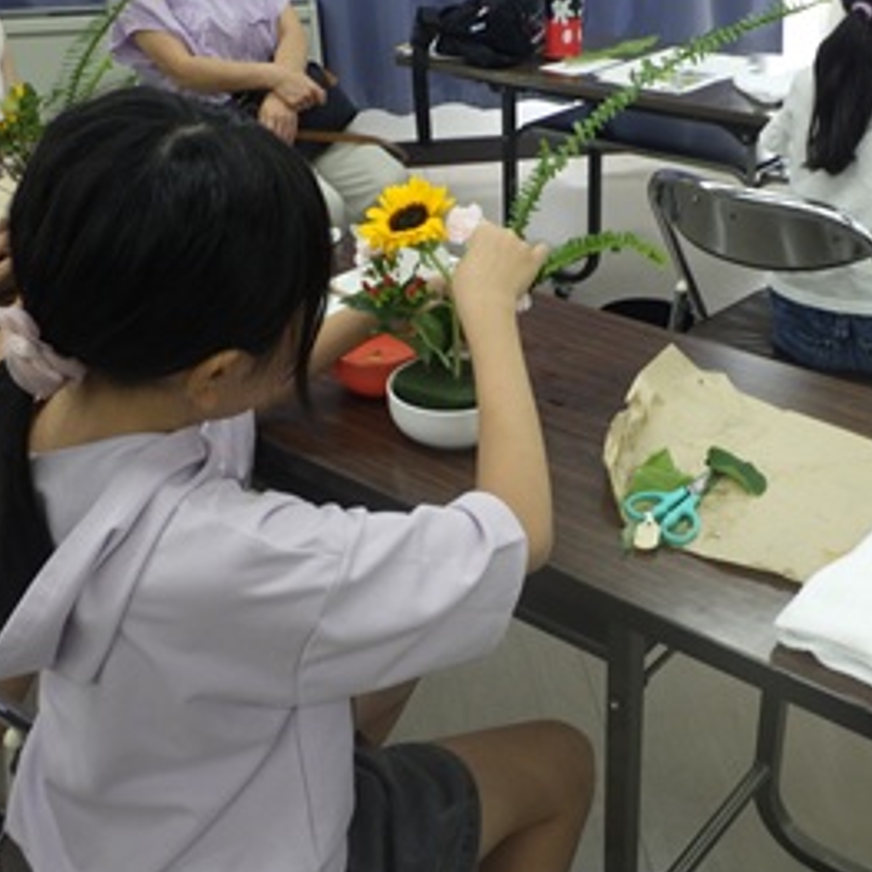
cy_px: 436
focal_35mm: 41
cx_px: 495
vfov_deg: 40.9
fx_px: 1168
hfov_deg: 40.8
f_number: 3.8
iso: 200
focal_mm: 6.1
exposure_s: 1/50
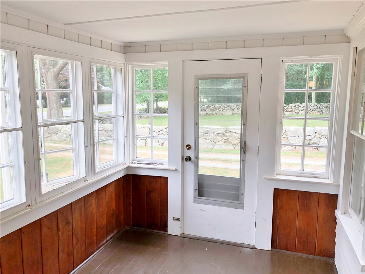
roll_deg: +0.2
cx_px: 182
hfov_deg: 63.4
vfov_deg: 49.7
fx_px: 295
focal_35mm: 28
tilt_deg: -7.9
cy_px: 137
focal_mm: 3.99
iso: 40
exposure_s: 1/120
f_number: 1.8
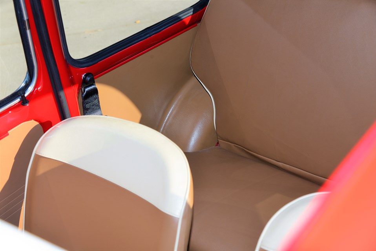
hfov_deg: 36.2
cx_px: 188
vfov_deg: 24.7
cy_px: 126
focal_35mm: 55
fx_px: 575
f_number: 6.3
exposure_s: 1/160
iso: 100
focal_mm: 55
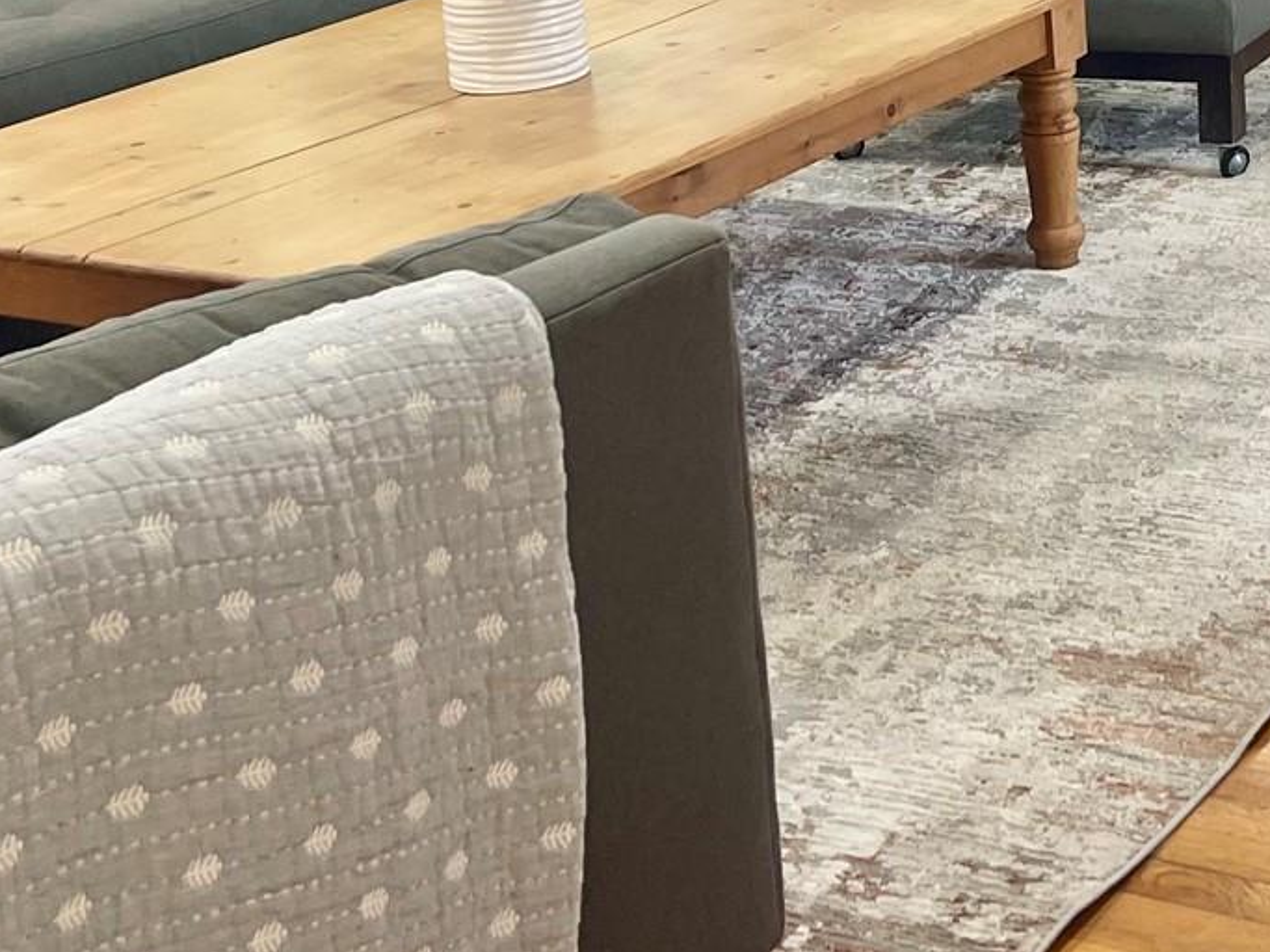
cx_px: 1350
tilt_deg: -9.4
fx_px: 2751
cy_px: -223
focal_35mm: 75
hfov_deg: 24.5
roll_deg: +1.3
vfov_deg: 18.5
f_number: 1.6
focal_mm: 5.1
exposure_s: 1/120
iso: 125
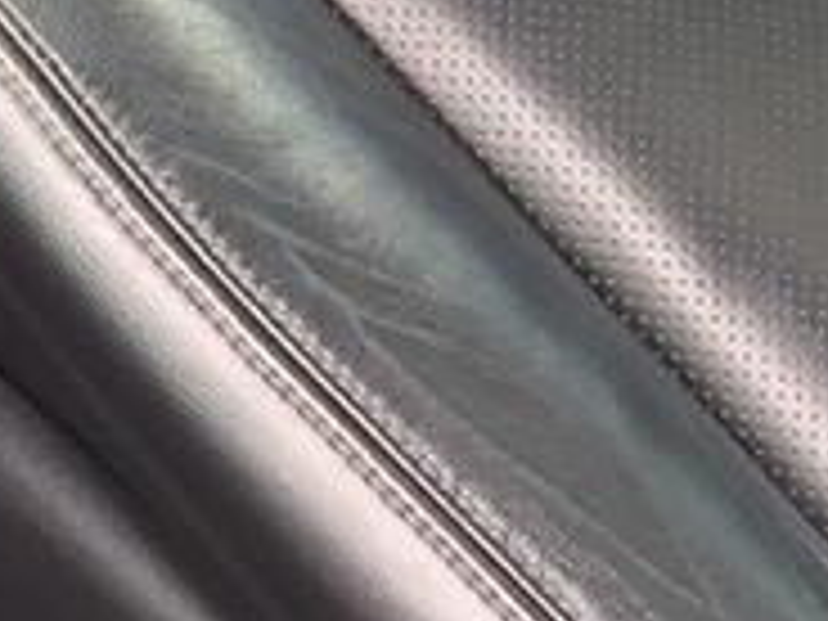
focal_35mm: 202
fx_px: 4832
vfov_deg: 6.8
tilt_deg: -33.1
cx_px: 220
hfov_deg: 9.8
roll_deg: -1.8
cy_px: -1094
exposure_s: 1/60
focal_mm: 4.15
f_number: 2.2
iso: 40
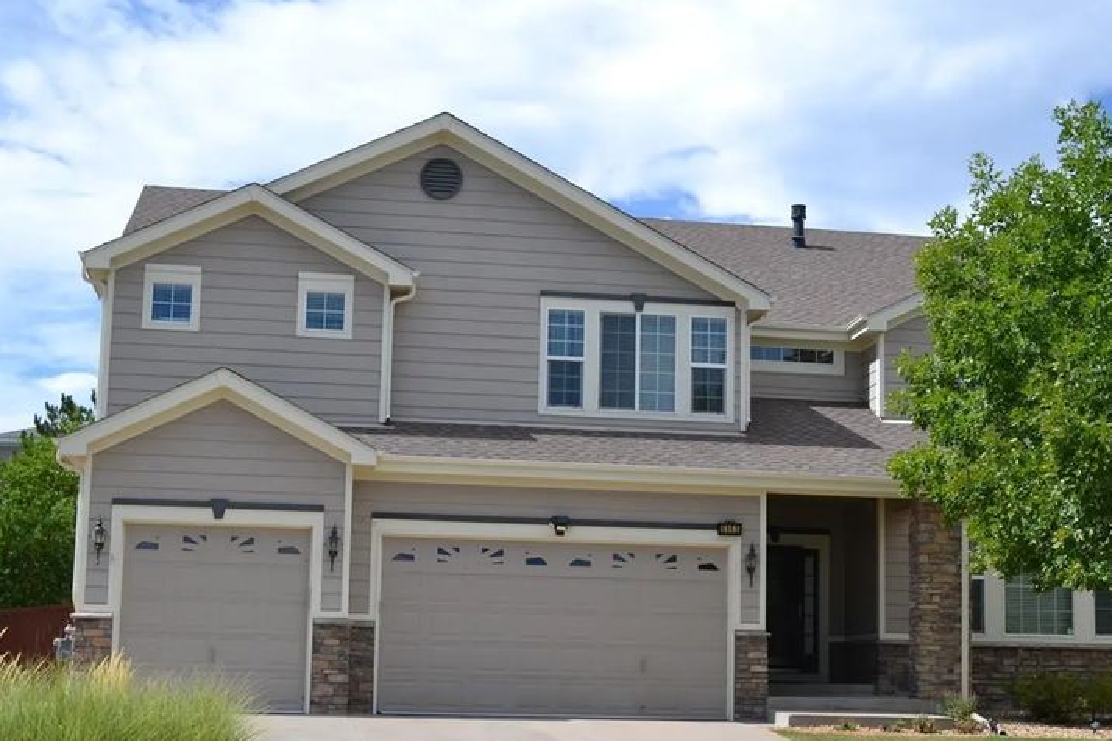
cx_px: 660
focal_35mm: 56
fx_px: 1729
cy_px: 448
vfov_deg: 24.1
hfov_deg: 35.5
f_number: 8
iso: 100
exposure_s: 1/250
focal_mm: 26
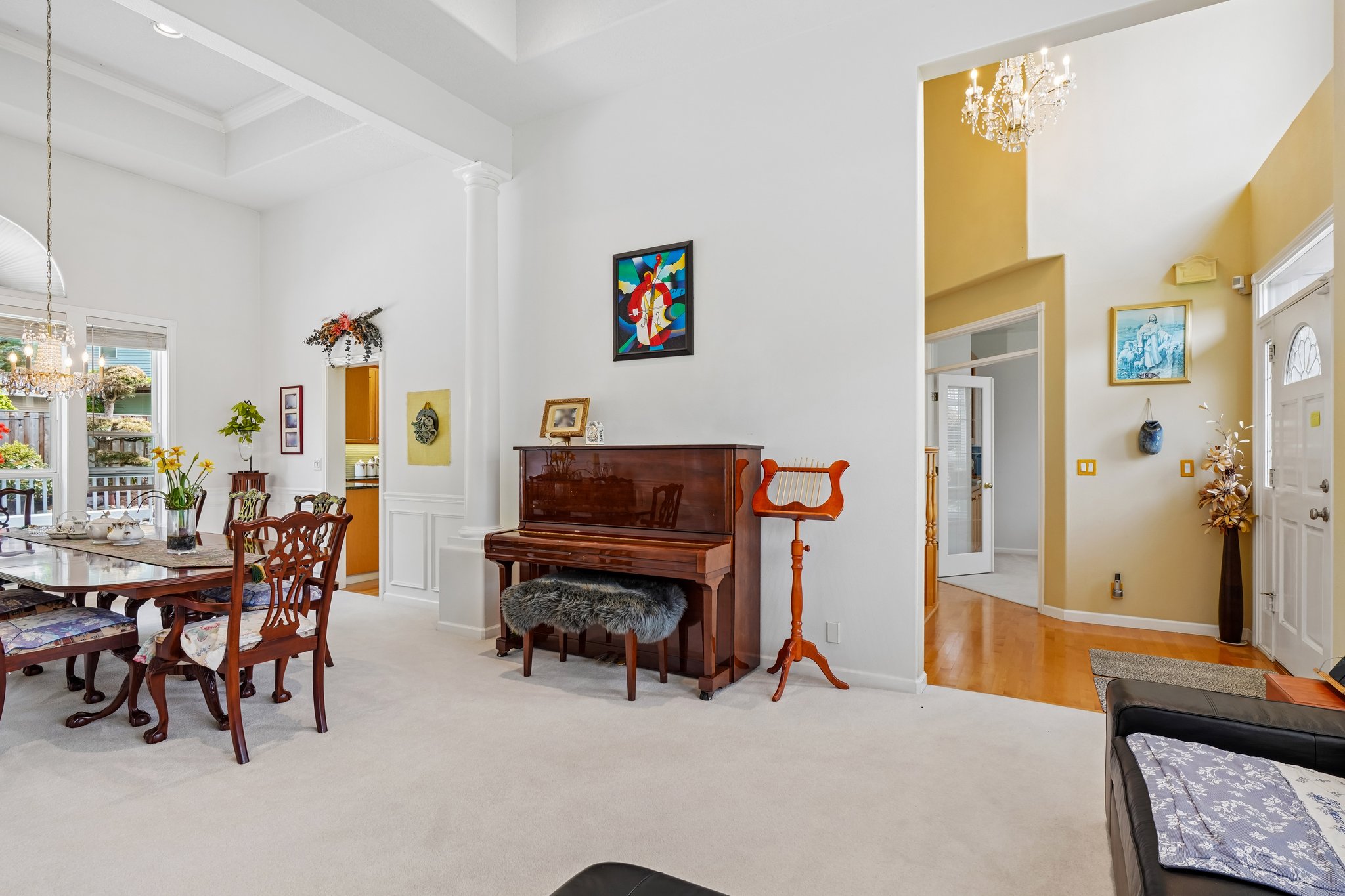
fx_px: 635
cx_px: 672
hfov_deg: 93.3
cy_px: 448
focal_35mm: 17
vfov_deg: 70.4
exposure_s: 1/25
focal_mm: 17
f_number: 8
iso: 400
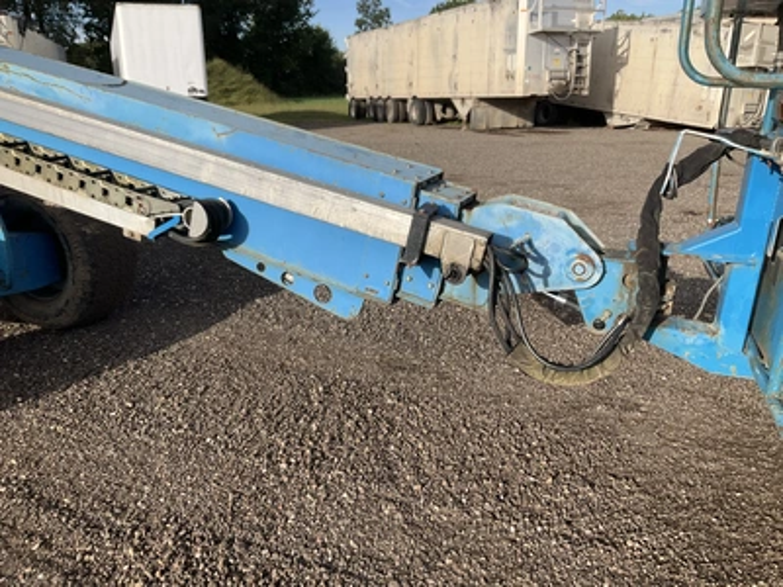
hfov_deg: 61.7
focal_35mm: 29
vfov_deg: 48.2
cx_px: 392
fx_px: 656
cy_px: 294
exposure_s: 1/1377
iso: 25
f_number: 1.8
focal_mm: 3
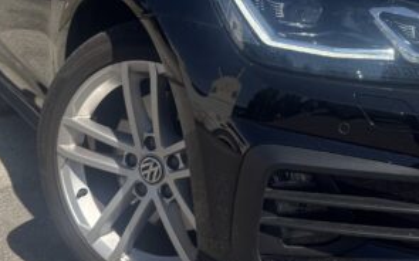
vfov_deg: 18.5
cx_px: 398
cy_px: 16
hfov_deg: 28.3
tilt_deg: -9.9
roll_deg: -1.7
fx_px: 787
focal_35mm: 69
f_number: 1.78
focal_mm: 6.76
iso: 80
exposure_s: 1/4310
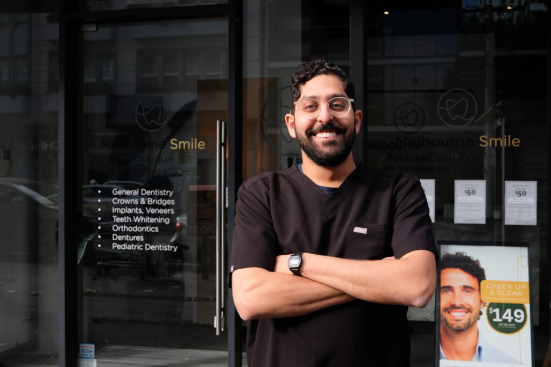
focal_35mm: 41
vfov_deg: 32.6
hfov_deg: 47.4
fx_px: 628
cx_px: 276
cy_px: 184
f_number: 4
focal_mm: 27
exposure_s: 1/220
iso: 400
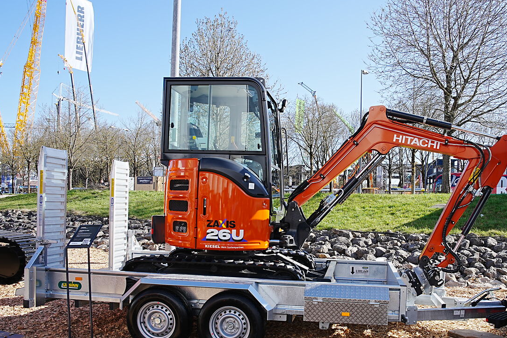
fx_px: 437
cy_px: 216
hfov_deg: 59.7
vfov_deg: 42.0
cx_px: 308
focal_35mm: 31
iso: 160
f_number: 8
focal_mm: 24
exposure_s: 1/200
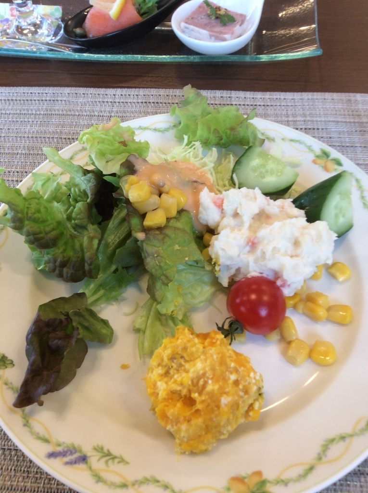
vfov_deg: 56.9
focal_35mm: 32
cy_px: 246
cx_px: 184
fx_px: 455
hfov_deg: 44.1
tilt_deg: -55.4
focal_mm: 3.3
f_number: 2.4
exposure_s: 1/40
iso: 32
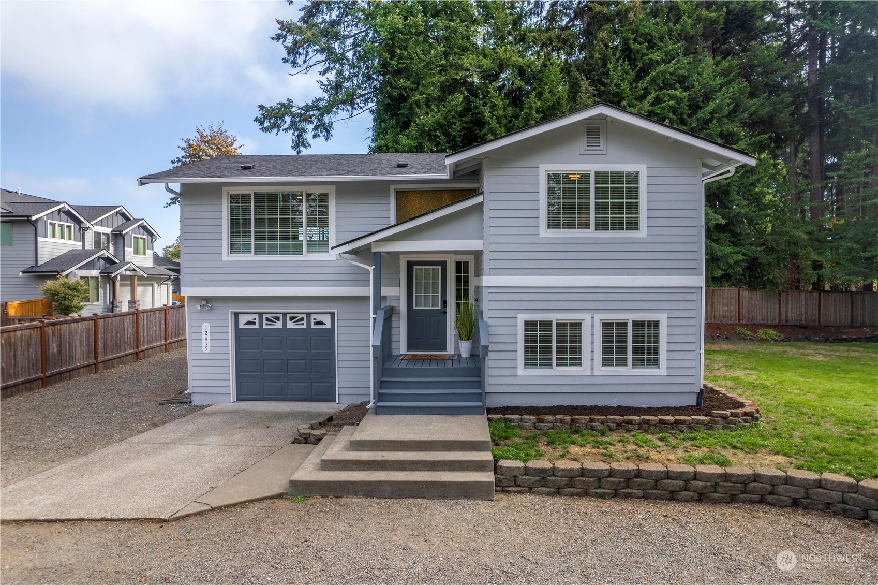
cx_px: 439
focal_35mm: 22
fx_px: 536
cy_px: 292
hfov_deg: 78.6
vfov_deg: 57.2
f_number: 2.8
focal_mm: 8.38
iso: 100
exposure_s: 1/200
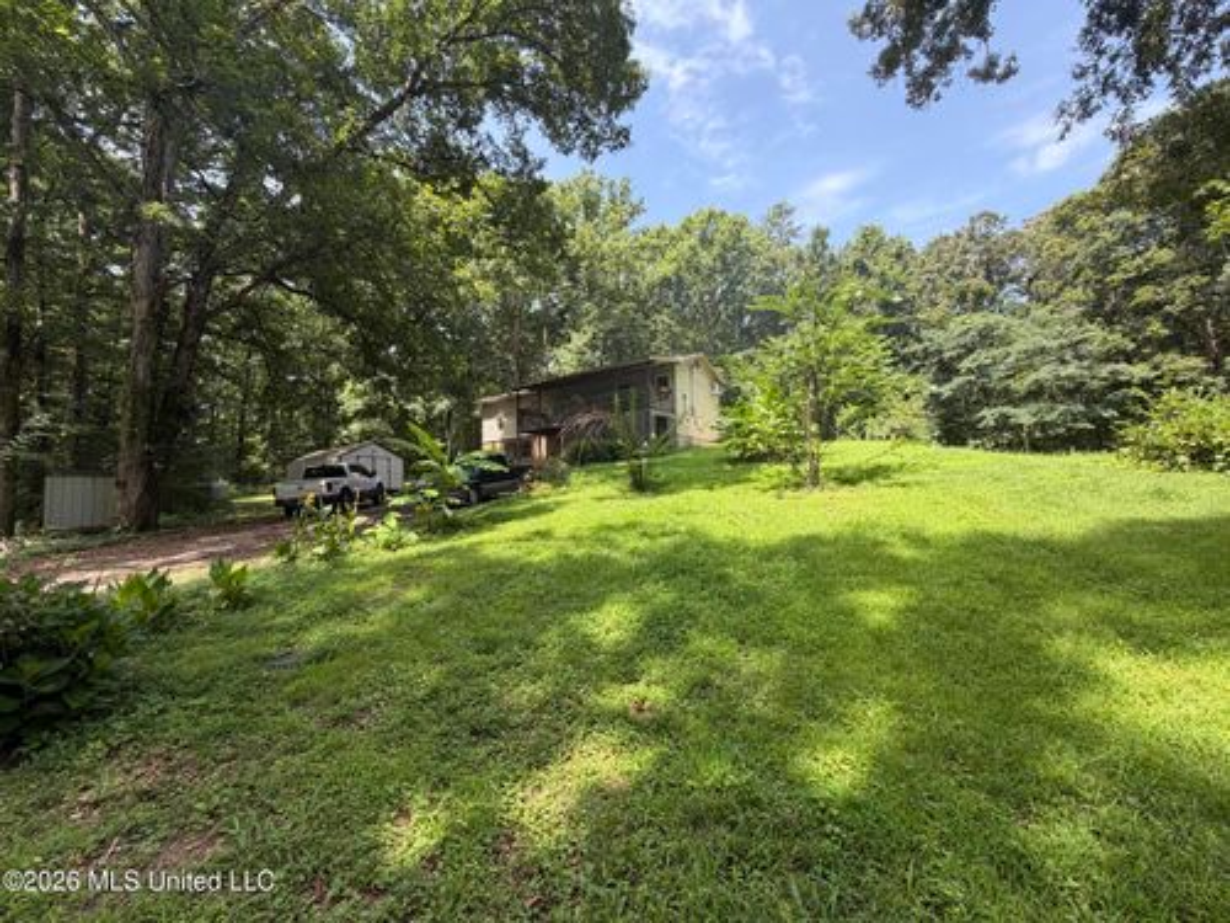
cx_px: 615
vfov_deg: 85.7
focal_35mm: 14
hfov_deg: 102.1
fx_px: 497
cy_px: 462
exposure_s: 1/344
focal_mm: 2.22
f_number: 2.2
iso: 50
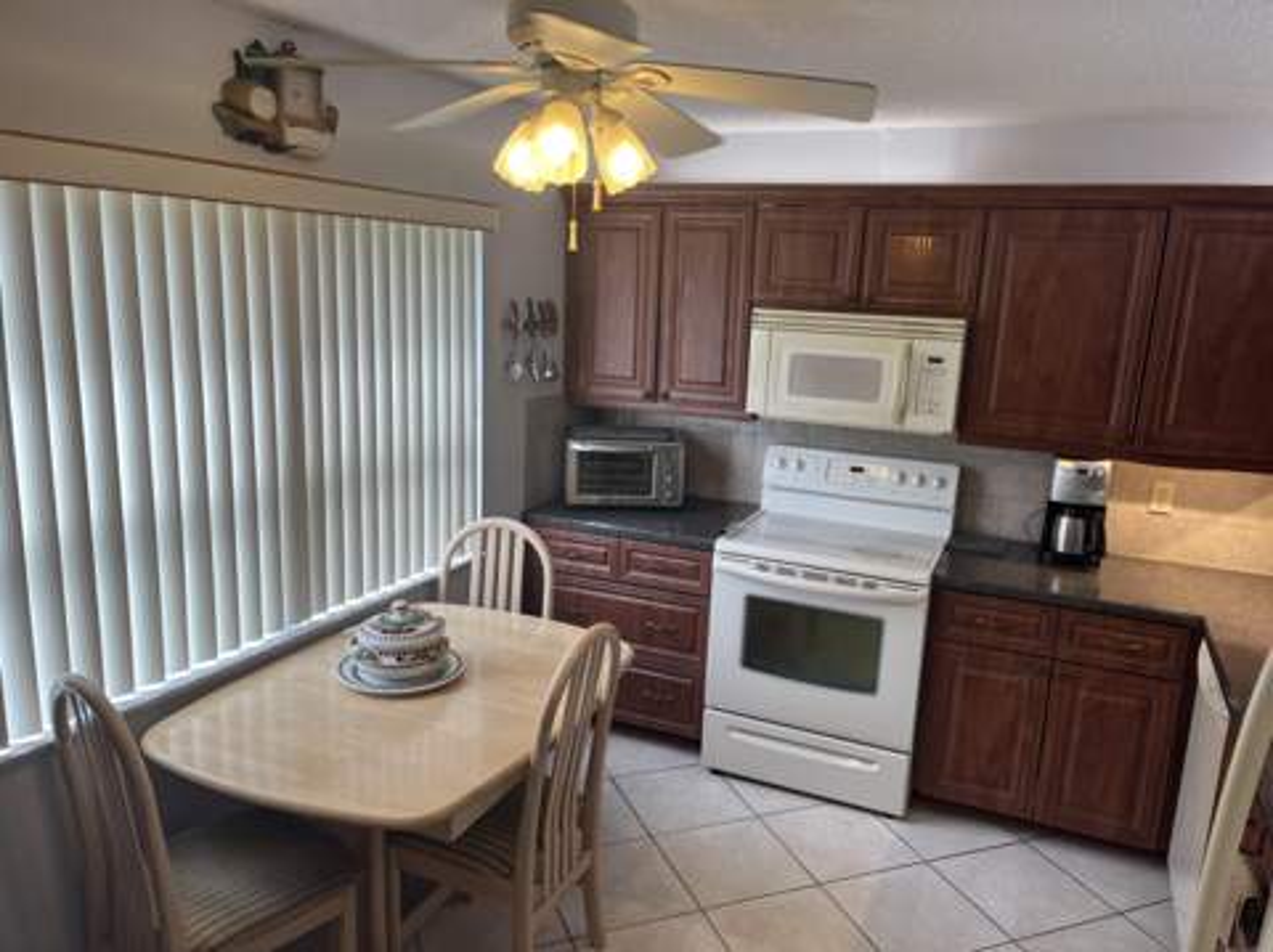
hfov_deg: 67.4
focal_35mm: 26
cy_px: 476
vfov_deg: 53.0
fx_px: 955
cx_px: 636
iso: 32
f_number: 1.6
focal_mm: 5.1
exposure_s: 1/120
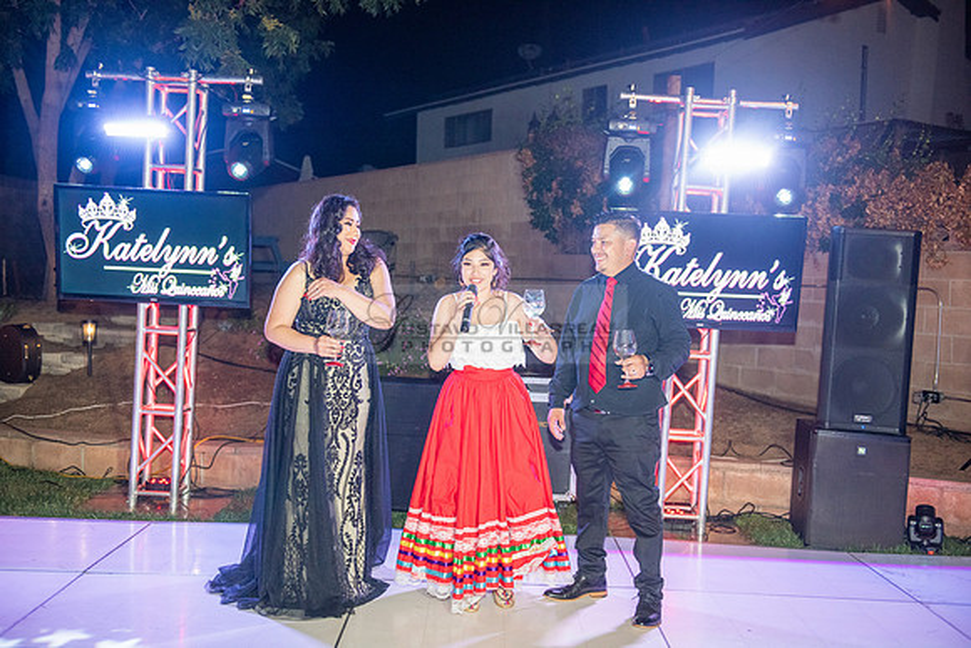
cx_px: 486
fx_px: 1079
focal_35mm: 40
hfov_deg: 48.4
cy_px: 324
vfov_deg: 33.4
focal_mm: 40
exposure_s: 1/100
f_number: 3.2
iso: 1600
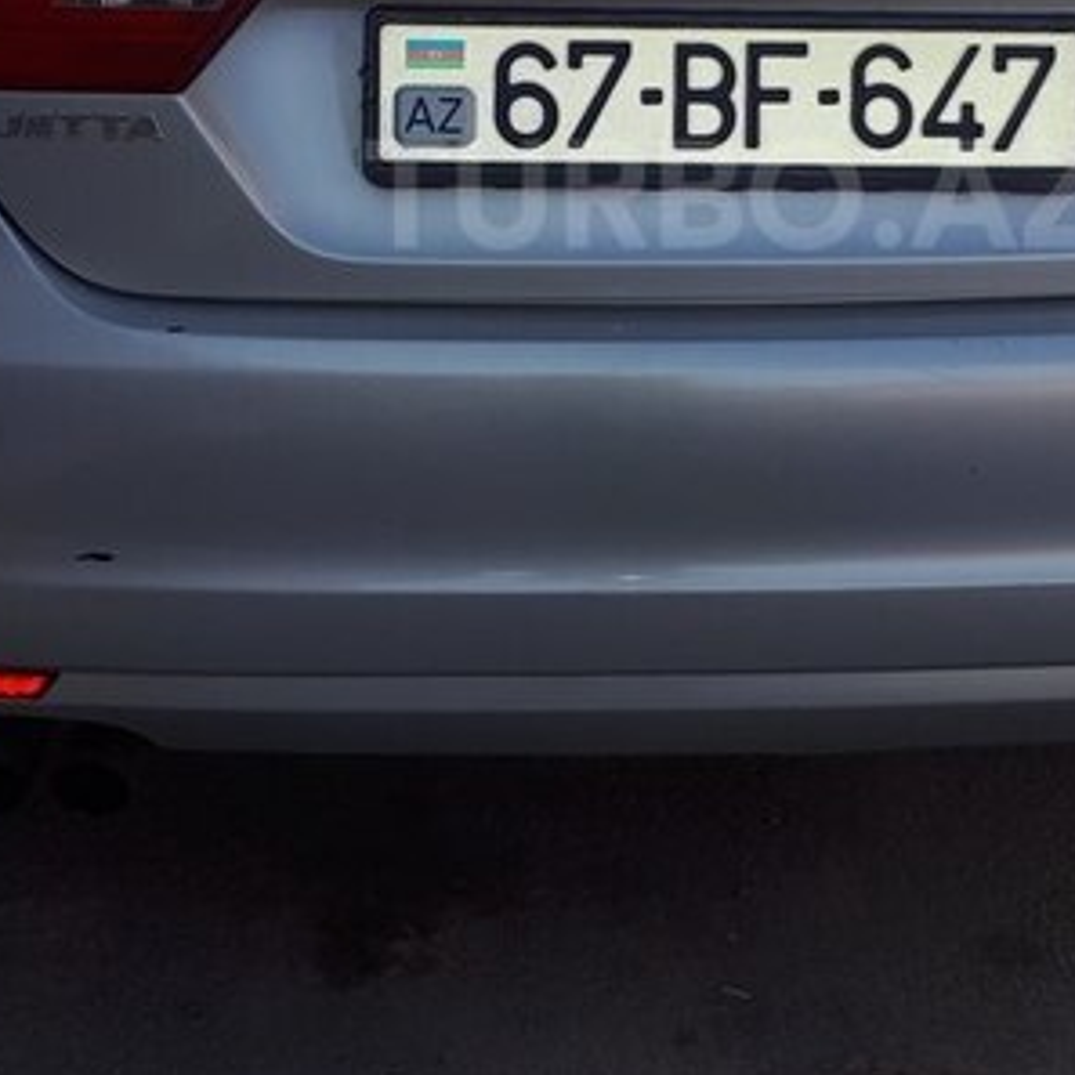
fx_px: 1862
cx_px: 735
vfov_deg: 31.3
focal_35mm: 53
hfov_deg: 31.9
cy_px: 194
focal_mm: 3.6
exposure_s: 1/653
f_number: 1.9
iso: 40
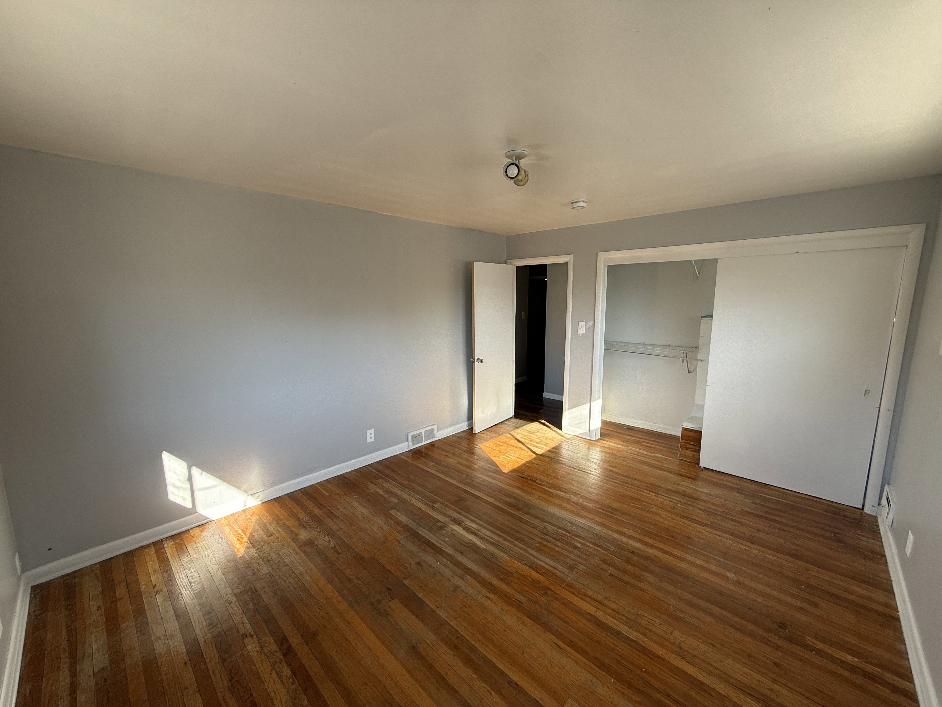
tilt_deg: -9.0
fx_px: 381
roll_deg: +0.9
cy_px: 354
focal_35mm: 14
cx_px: 471
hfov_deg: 102.1
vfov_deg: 85.7
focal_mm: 2.22
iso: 50
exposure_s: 1/178
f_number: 2.2
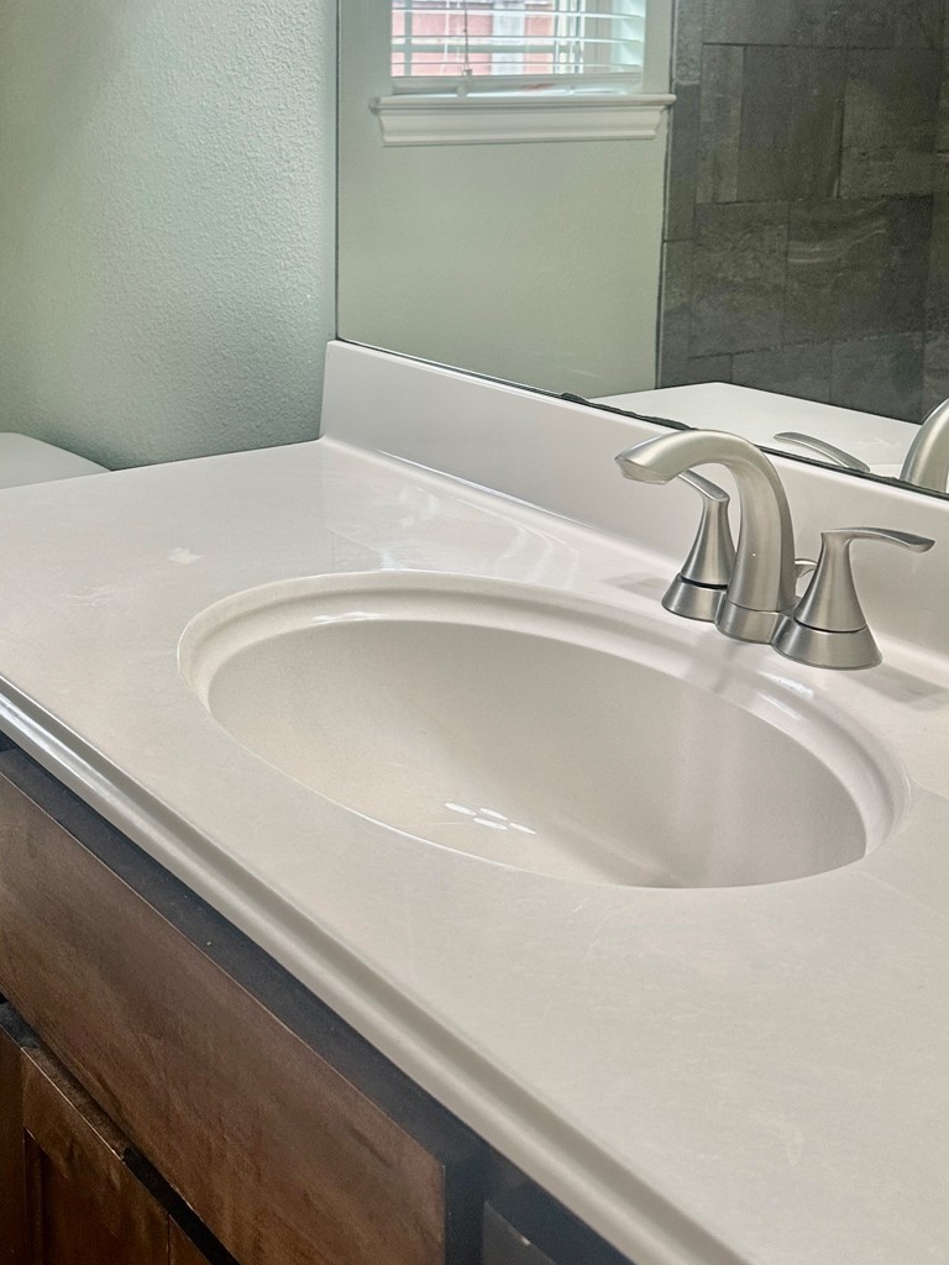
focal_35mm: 45
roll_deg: -2.2
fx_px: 1645
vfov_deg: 40.8
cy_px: 311
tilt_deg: -9.5
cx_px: 346
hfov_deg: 32.0
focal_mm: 6.86
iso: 125
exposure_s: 1/60
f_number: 1.78
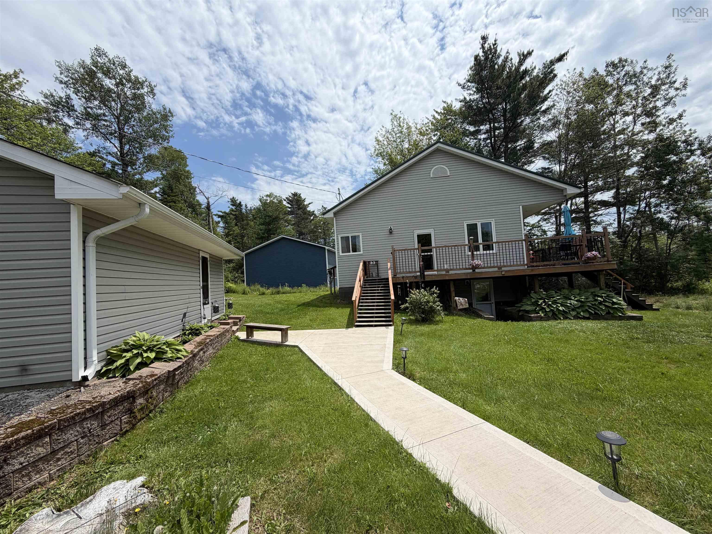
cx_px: 356
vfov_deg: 85.7
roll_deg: +4.0
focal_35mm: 14
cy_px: 267
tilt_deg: +4.4
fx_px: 288
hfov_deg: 102.1
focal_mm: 2.22
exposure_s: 1/1368
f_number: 2.2
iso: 20
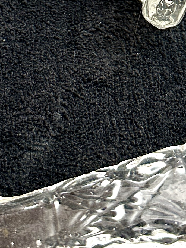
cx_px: 62
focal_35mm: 106
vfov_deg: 17.0
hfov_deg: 13.9
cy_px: -107
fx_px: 759
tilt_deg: -47.6
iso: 200
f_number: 1.78
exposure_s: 1/50
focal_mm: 6.86
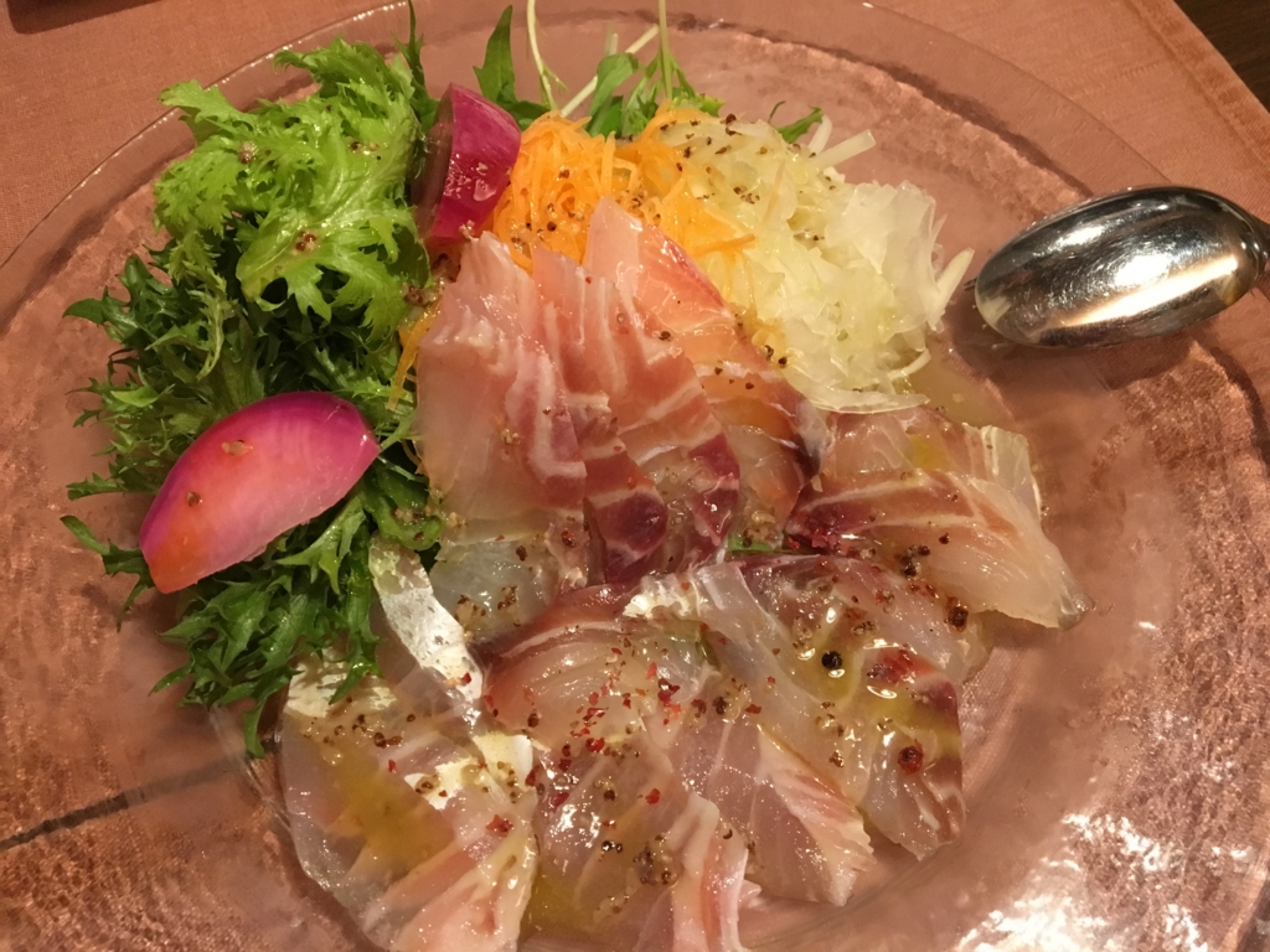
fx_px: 1064
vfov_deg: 48.2
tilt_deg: -63.6
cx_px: 635
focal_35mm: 29
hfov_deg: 61.7
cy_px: 476
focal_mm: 4.15
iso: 250
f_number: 2.2
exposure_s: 1/17
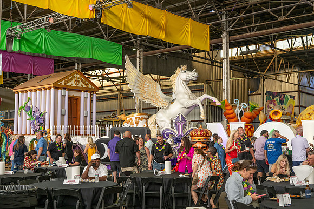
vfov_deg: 29.3
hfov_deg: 42.7
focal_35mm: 46
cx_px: 157
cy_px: 104
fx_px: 401
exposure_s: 1/60
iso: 500
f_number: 6.3
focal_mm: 46
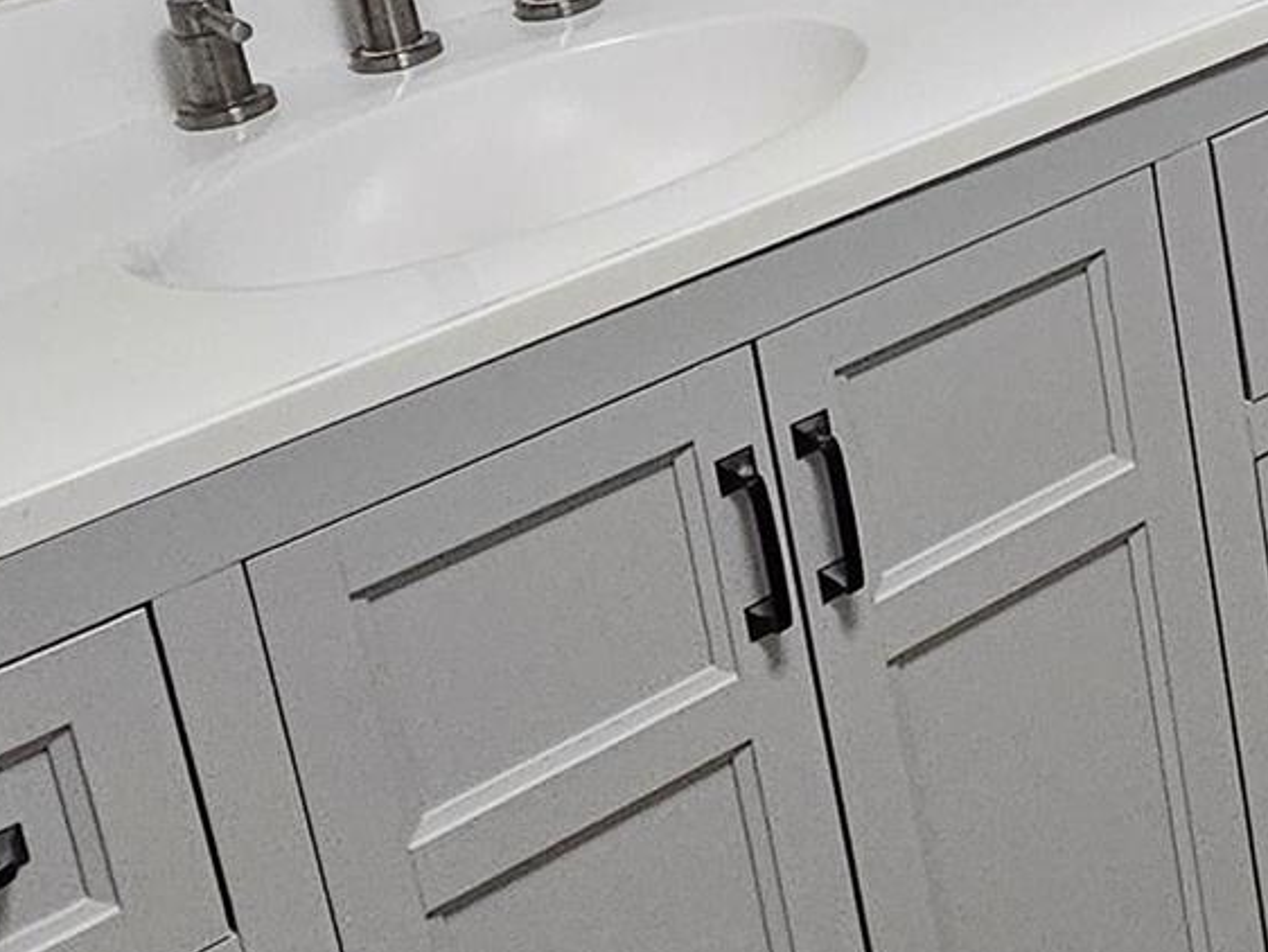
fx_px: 2602
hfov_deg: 21.4
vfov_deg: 19.5
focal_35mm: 71
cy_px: -205
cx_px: 2062
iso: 400
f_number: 2.2
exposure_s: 1/60
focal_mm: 2.2
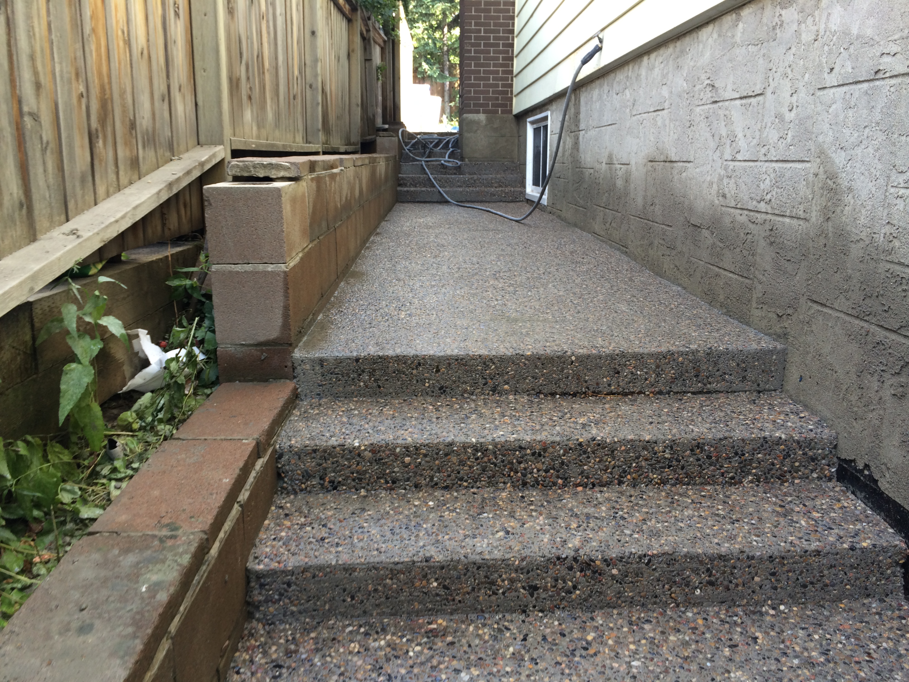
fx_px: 788
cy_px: 341
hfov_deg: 60.0
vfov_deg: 46.8
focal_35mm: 30
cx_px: 454
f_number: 2.2
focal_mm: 4.12
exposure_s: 1/60
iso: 40
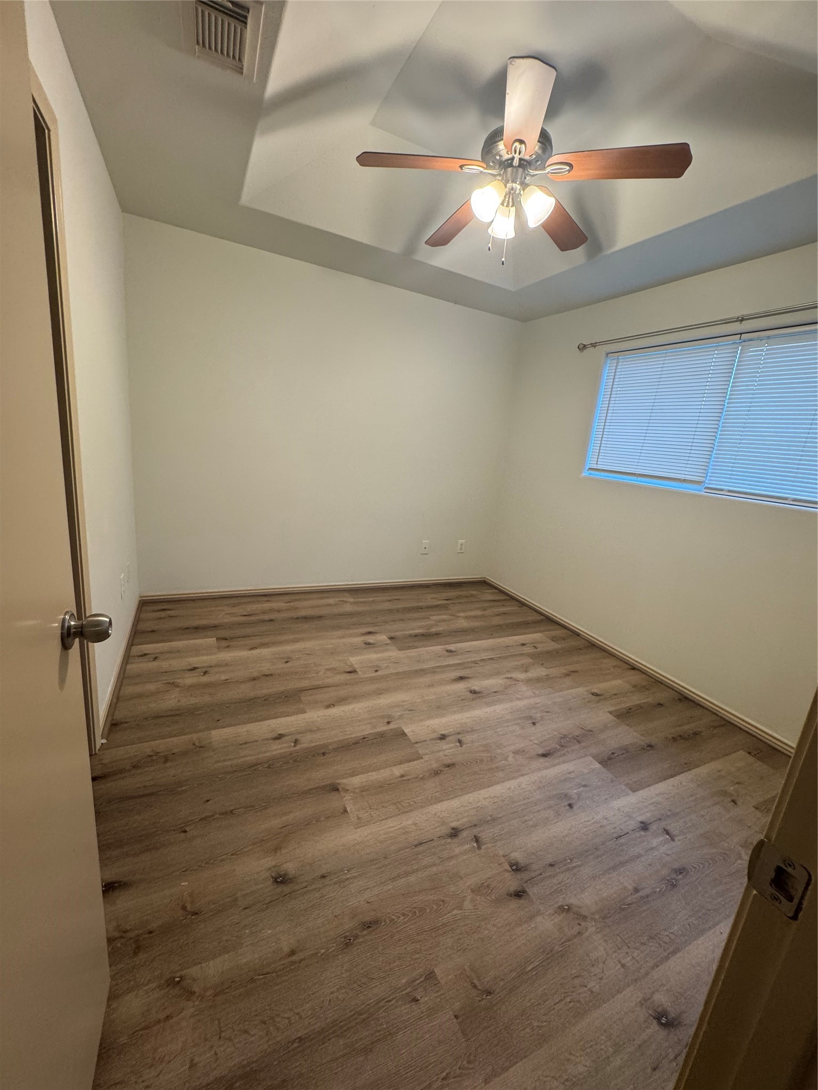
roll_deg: -6.2
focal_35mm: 14
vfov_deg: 102.1
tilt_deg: -13.9
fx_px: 441
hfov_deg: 85.7
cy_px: 545
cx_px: 409
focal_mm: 2.22
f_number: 2.2
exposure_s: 1/60
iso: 200
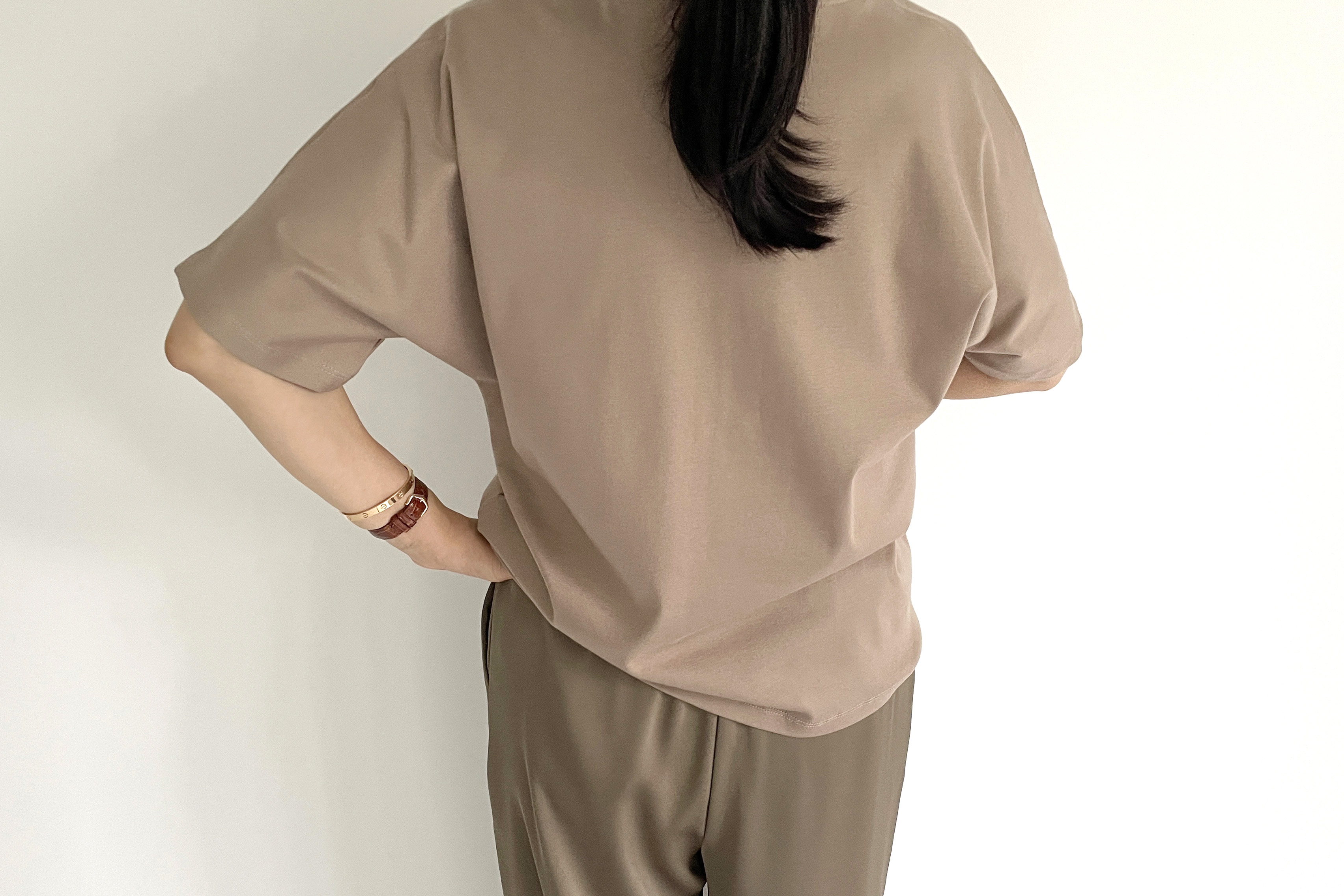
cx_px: 650
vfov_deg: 41.1
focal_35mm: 32
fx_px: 1195
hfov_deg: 58.7
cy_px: 467
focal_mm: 4.2
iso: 160
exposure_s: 1/60
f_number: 1.6
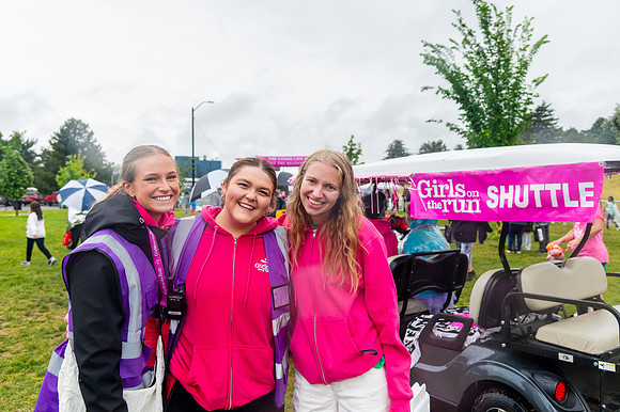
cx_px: 307
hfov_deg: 61.3
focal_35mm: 30
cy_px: 188
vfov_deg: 43.0
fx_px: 523
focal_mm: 28
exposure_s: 1/3200
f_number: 4
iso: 1600
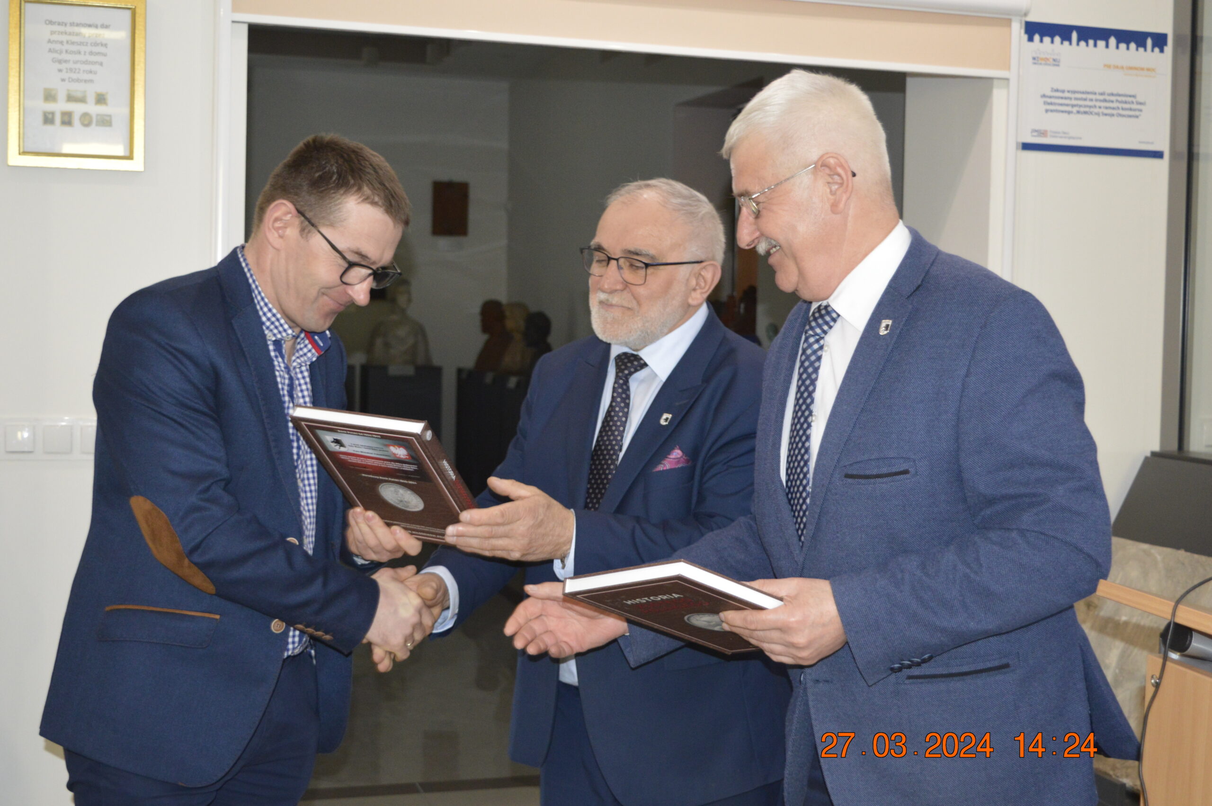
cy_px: 403
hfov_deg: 38.9
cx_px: 606
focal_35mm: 51
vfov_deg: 26.4
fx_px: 1715
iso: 1400
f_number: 4.5
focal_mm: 34
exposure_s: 1/60
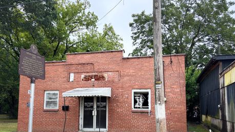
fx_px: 193
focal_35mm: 31
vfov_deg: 37.4
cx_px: 120
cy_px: 88
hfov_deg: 62.6
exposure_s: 1/430
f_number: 1.6
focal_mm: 5.96
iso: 50
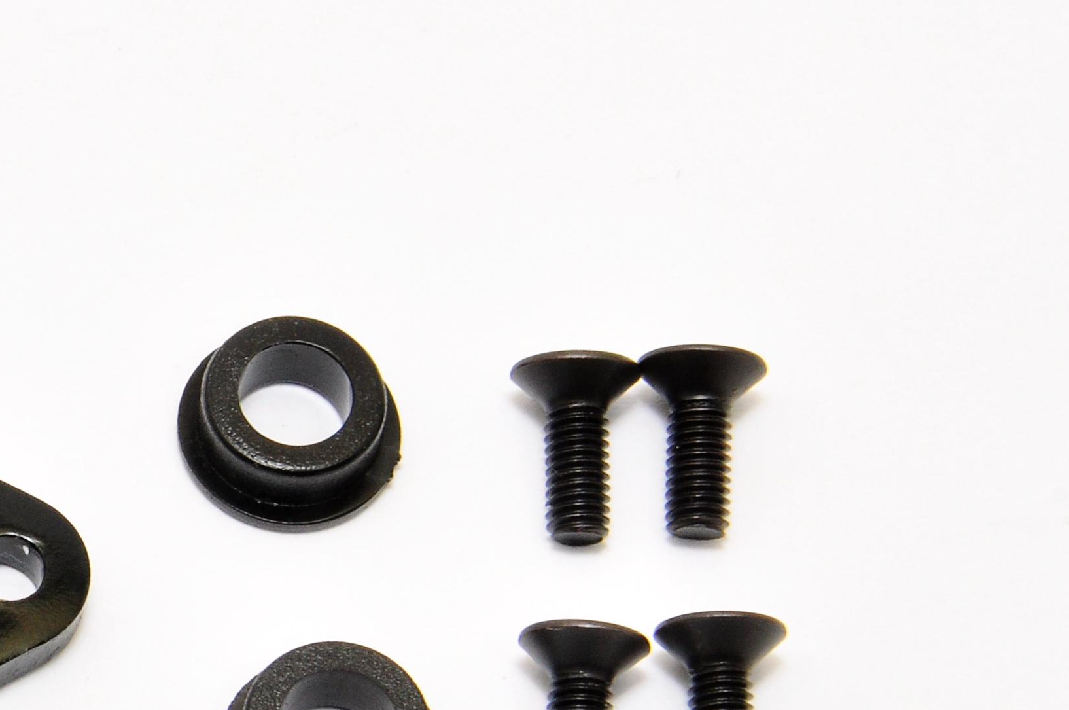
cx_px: -254
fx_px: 15756
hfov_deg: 3.9
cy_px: 516
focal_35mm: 531
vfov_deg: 2.6
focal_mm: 135
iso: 400
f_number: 20
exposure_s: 1/60
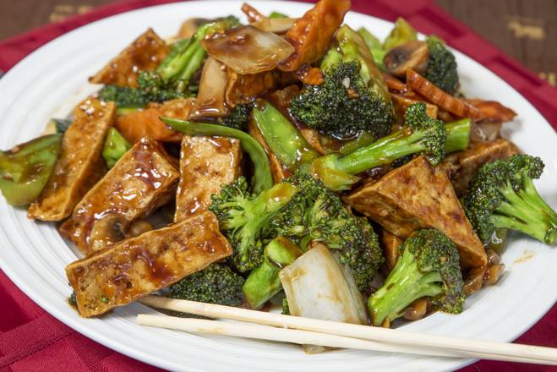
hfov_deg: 20.7
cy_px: 181
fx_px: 1523
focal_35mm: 98
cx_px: 289
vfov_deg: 13.9
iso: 200
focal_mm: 70
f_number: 8
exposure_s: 1/100
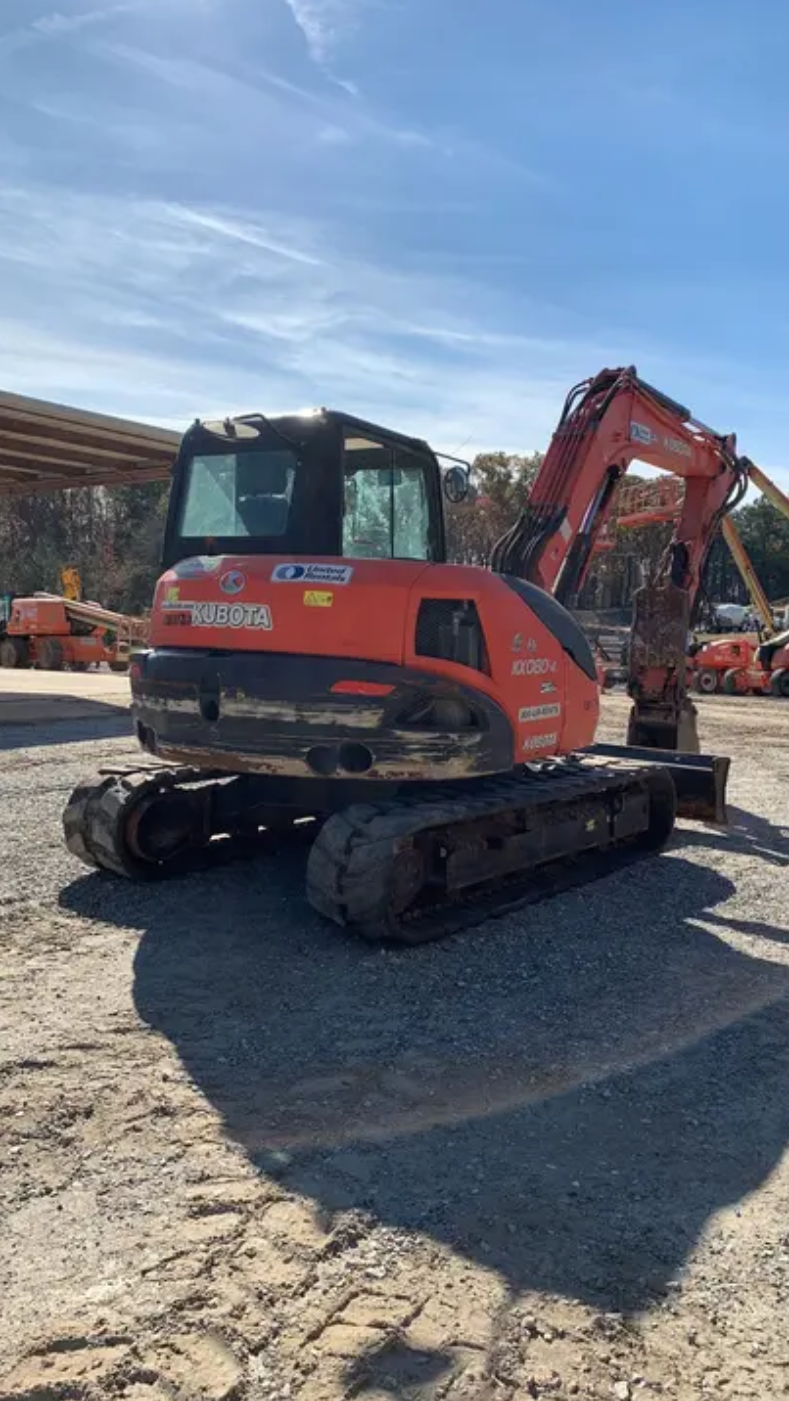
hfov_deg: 40.0
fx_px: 1078
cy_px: 698
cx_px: 482
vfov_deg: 66.1
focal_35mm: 29
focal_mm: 4.25
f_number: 1.8
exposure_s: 1/3185
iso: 25
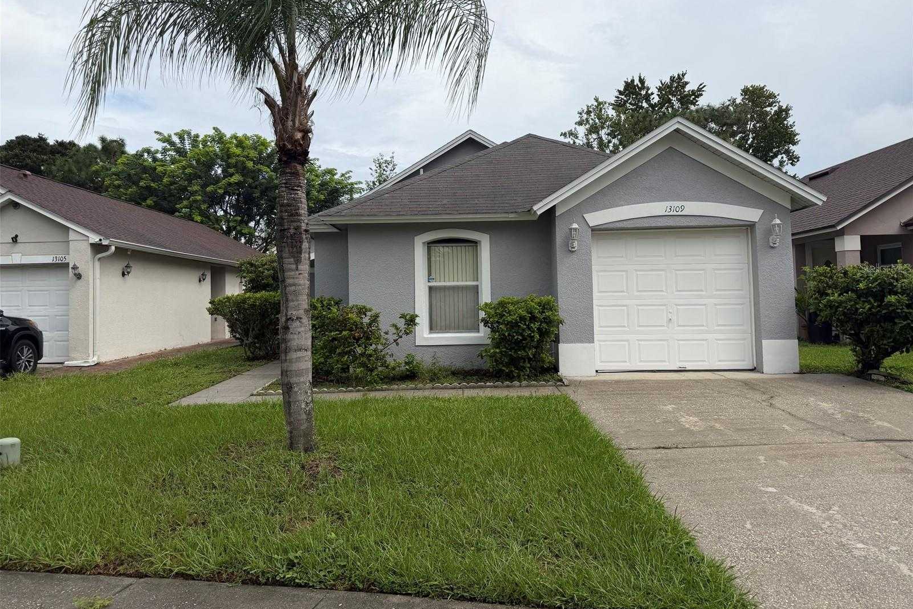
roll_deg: +1.5
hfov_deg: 71.5
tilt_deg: +1.8
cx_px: 456
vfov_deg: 51.2
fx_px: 634
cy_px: 268
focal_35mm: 25
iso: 80
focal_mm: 6.76
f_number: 1.78
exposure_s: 1/5319
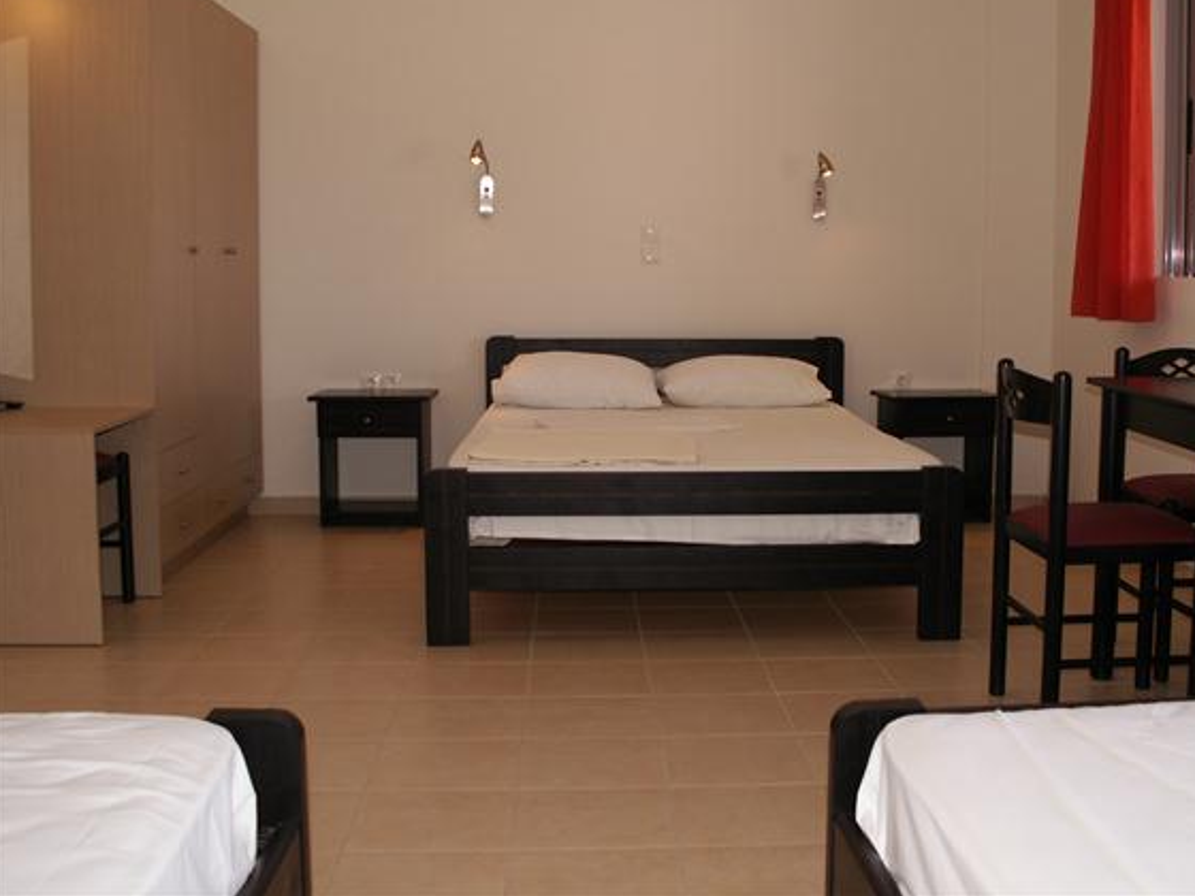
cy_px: 386
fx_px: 1381
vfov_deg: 35.9
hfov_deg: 46.7
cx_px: 674
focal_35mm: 40
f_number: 2.8
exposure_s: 1/60
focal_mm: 5.86
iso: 50
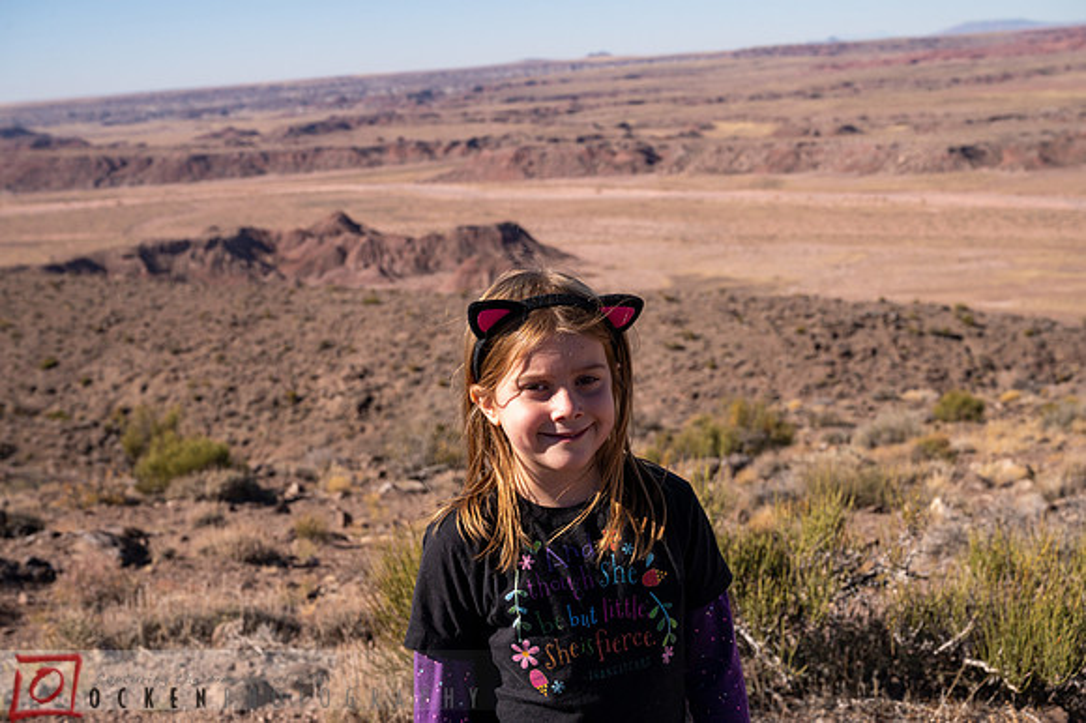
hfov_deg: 36.9
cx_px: 543
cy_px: 362
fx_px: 1628
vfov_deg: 25.0
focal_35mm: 54
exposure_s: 1/1600
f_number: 8
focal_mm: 54
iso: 200
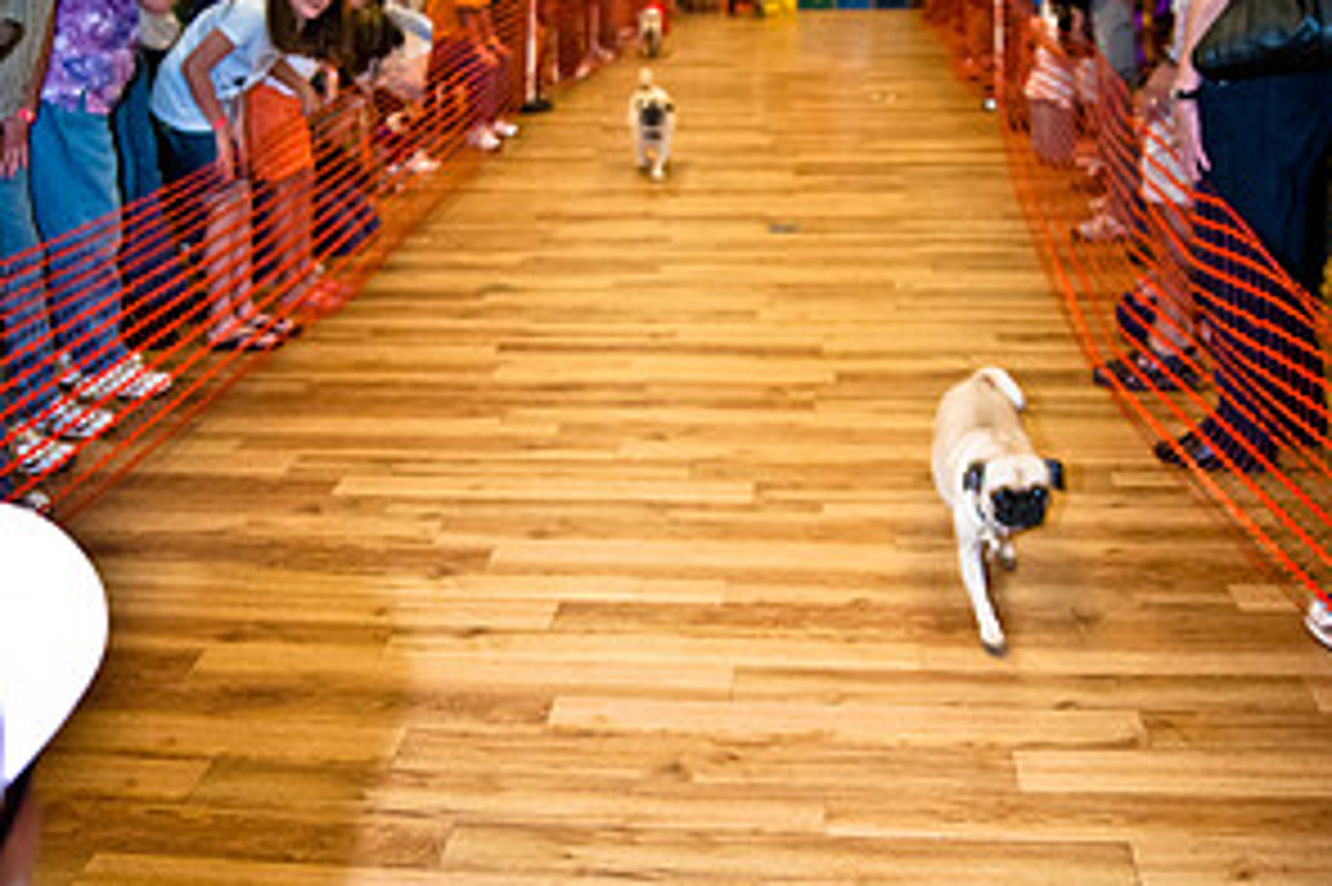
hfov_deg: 49.8
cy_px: 360
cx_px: 668
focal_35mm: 39
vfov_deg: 34.3
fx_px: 1433
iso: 200
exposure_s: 1/60
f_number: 2.8
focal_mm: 17
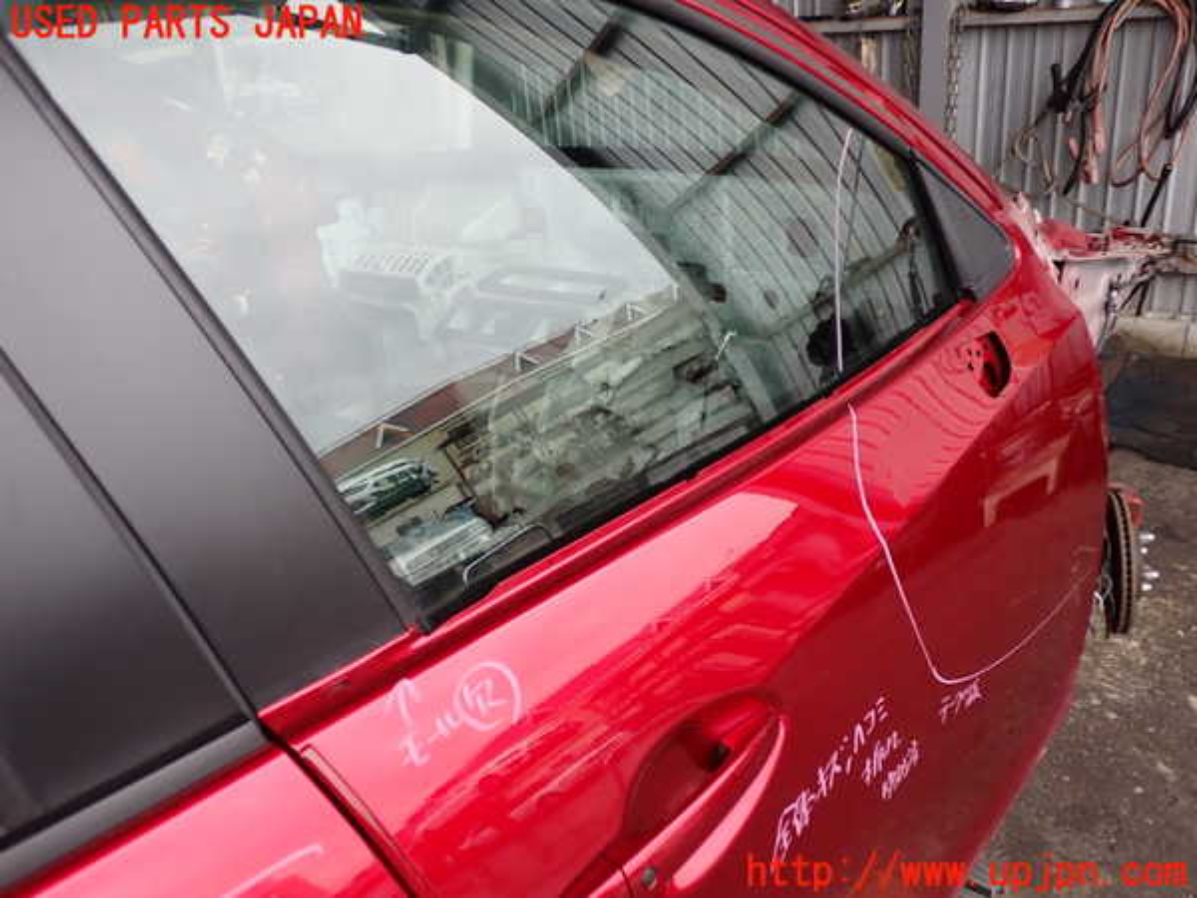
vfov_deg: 46.8
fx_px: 1037
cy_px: 449
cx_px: 598
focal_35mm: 30
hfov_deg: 60.0
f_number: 2.3
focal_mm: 5.4
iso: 100
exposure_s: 1/100
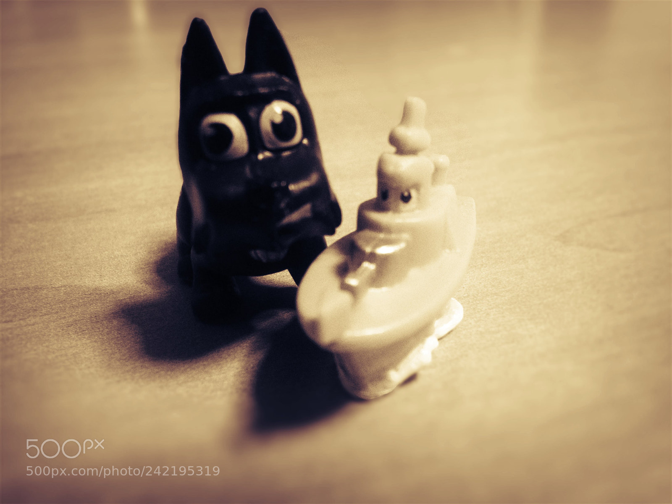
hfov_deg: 55.4
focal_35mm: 33
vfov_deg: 42.9
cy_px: 252
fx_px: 641
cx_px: 336
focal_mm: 4.12
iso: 250
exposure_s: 1/20
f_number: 2.4
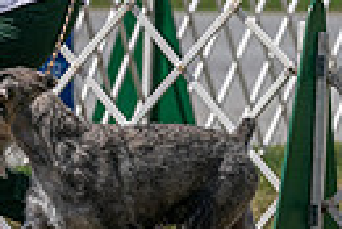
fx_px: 7599
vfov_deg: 1.7
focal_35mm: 799
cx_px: -26
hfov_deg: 2.6
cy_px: 14
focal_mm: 179
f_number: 5
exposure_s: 1/2000
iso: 160
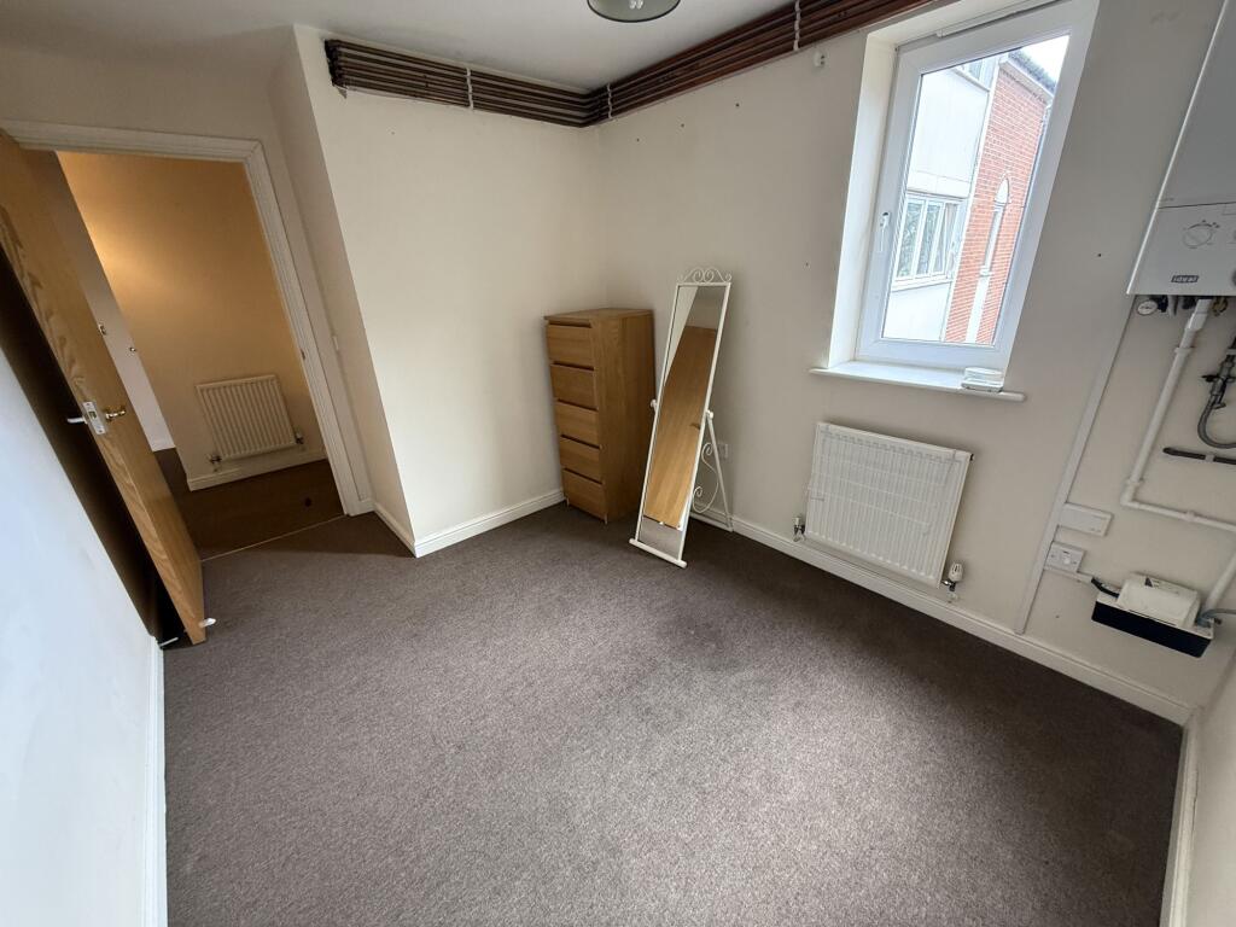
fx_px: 500
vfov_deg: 85.7
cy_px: 464
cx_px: 618
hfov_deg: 102.1
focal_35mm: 14
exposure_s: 1/60
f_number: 2.2
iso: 320
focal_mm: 2.22
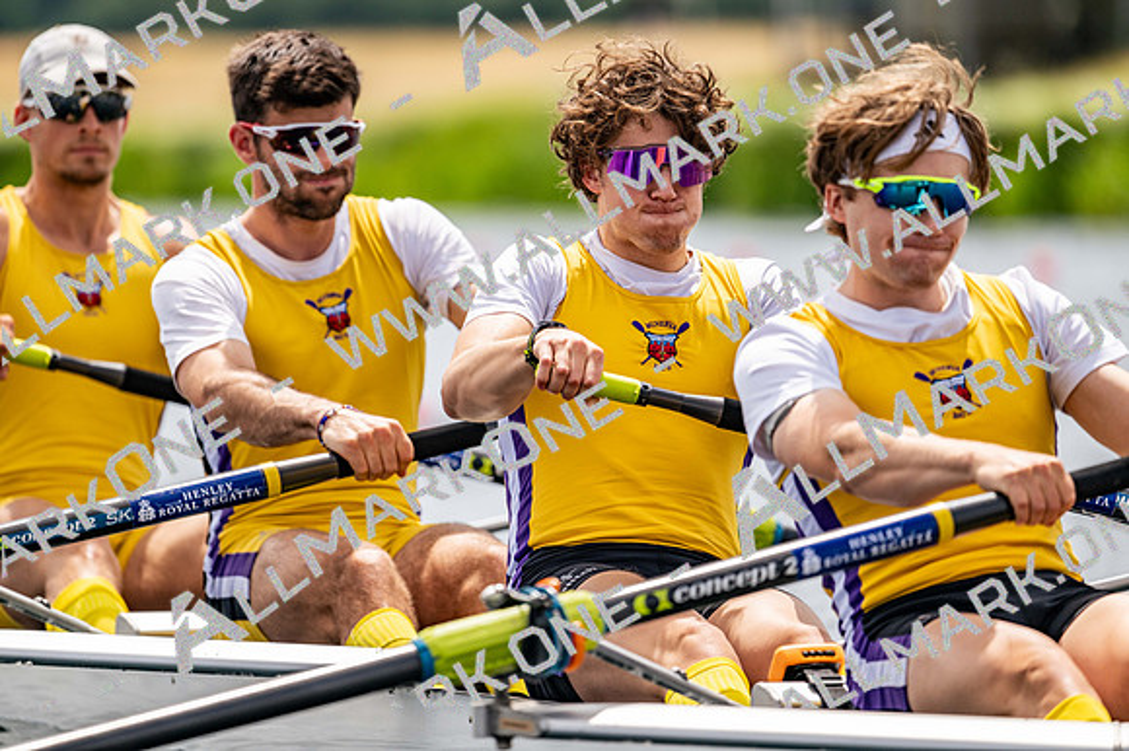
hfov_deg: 5.2
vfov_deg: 3.4
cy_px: 376
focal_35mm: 400
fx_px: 12540
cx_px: 564
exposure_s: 1/2500
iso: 220
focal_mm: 400
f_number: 4.5
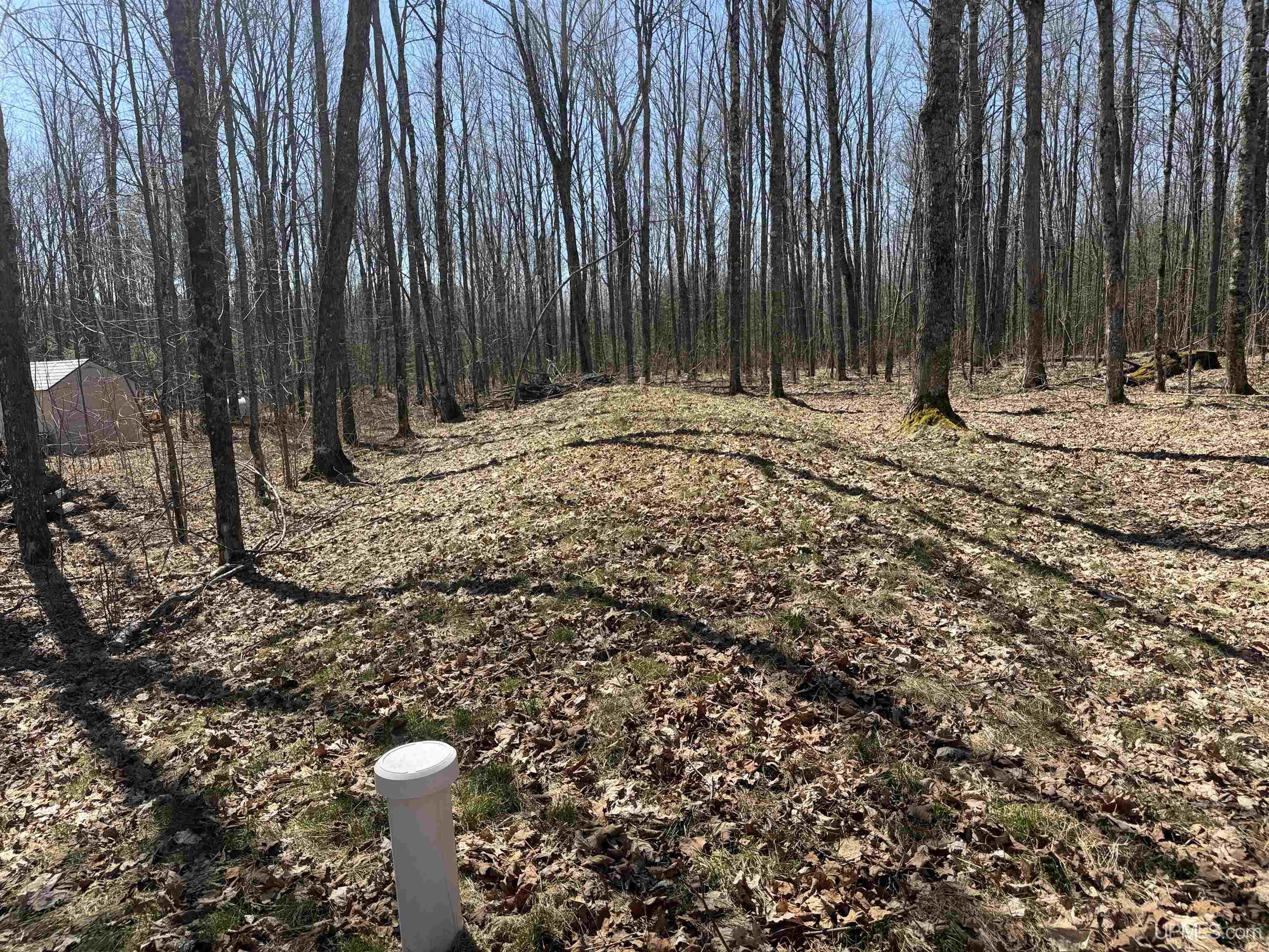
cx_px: 634
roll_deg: -0.3
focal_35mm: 24
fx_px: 880
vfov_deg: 56.8
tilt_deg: -9.3
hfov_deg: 71.6
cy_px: 476
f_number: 1.78
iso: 80
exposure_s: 1/2000
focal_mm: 6.76
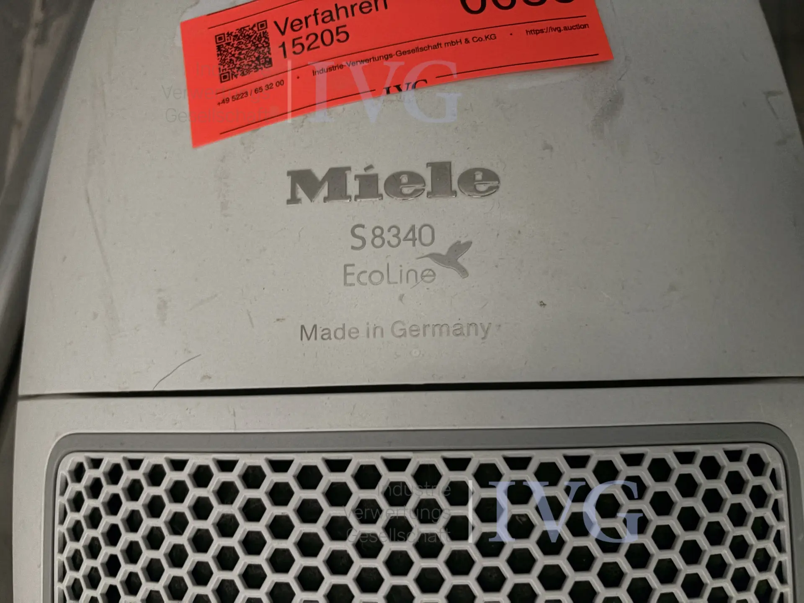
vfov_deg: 53.1
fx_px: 604
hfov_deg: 67.3
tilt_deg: -80.5
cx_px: 402
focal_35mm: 26
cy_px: 302
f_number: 1.6
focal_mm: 5.96
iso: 1000
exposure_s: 1/27
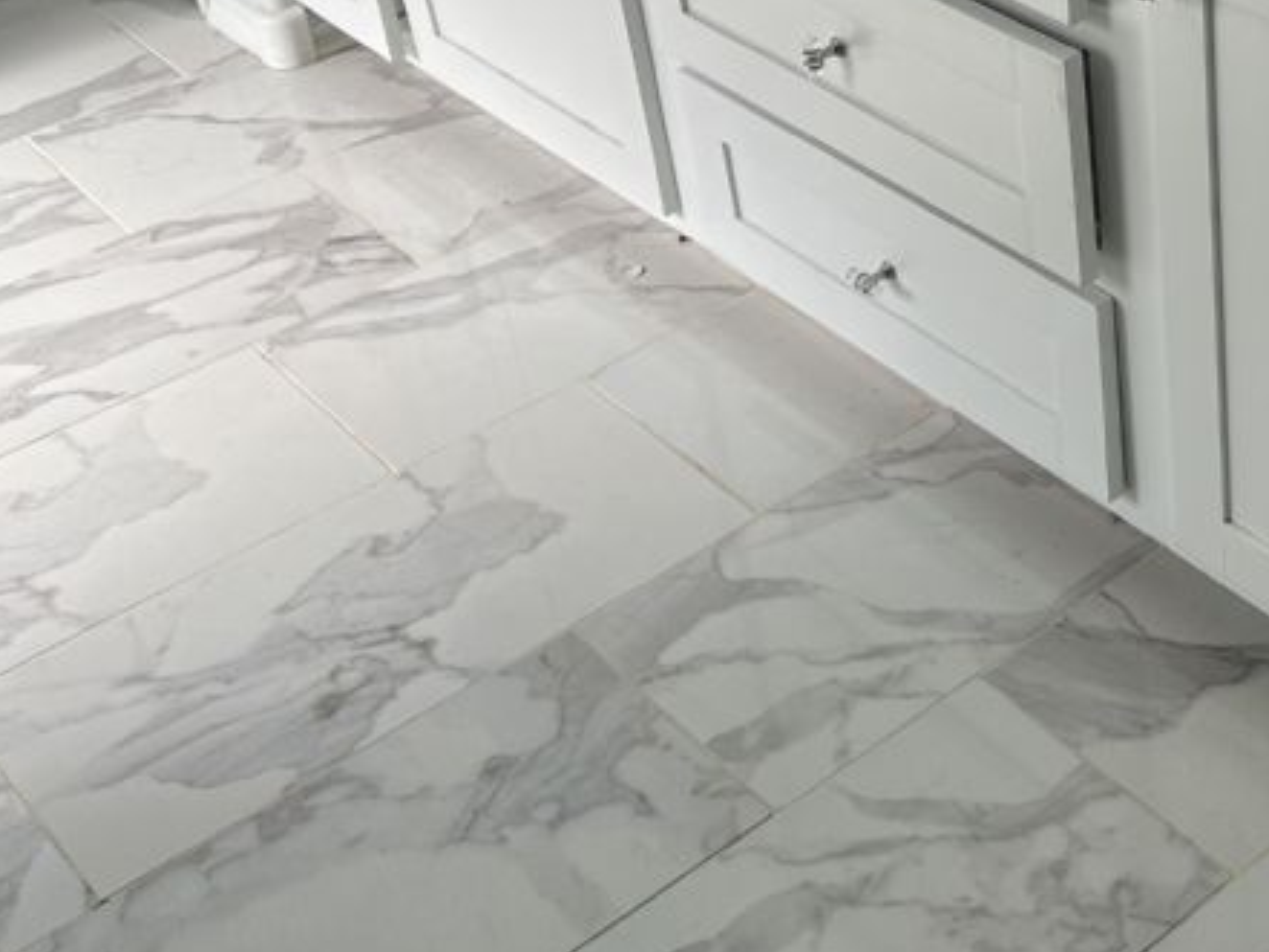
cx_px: 1194
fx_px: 2163
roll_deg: +3.6
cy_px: 224
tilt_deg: -34.1
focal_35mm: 59
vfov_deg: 24.5
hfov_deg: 30.9
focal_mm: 5.7
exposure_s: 1/170
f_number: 1.5
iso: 40
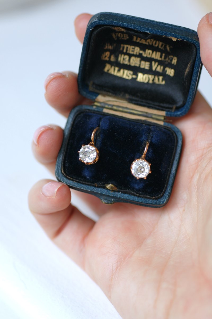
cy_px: 160
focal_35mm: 105
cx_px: 106
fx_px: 927
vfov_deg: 19.5
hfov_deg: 13.0
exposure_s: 1/125
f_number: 3.2
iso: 200
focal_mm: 70
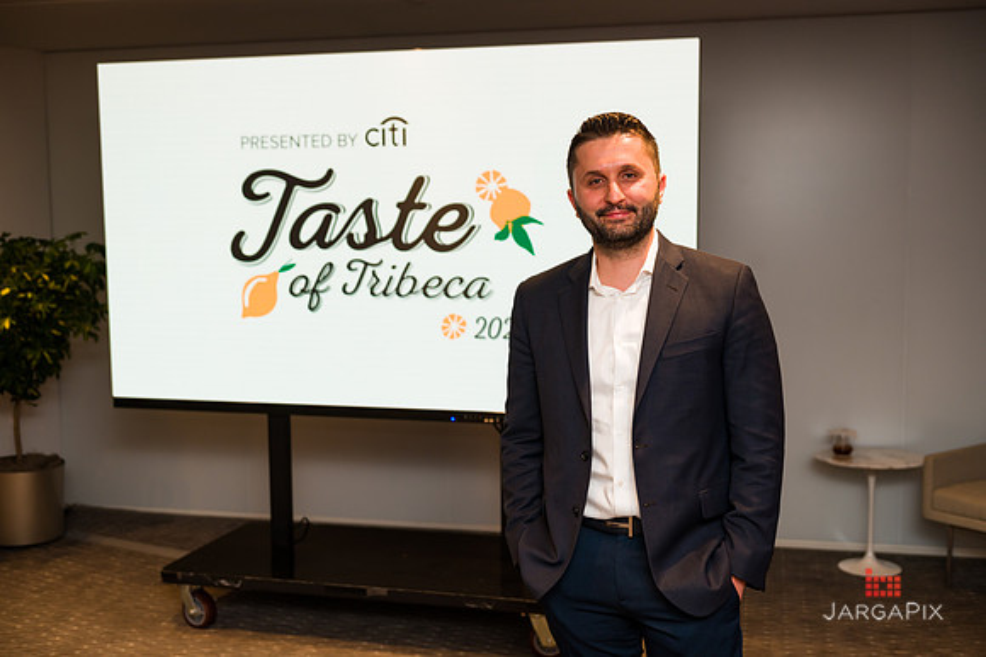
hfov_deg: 46.4
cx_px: 493
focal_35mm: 42
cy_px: 328
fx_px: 1150
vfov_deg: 31.9
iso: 640
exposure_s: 1/200
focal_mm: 42
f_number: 4
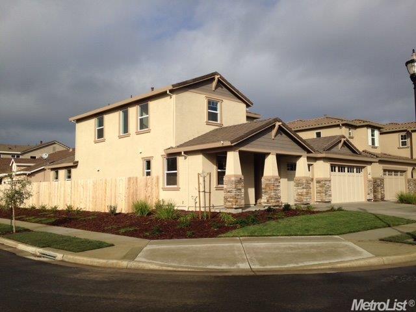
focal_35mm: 33
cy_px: 156
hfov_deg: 55.4
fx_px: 397
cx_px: 208
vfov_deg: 42.9
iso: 50
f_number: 2.4
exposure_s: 1/2584
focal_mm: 4.12
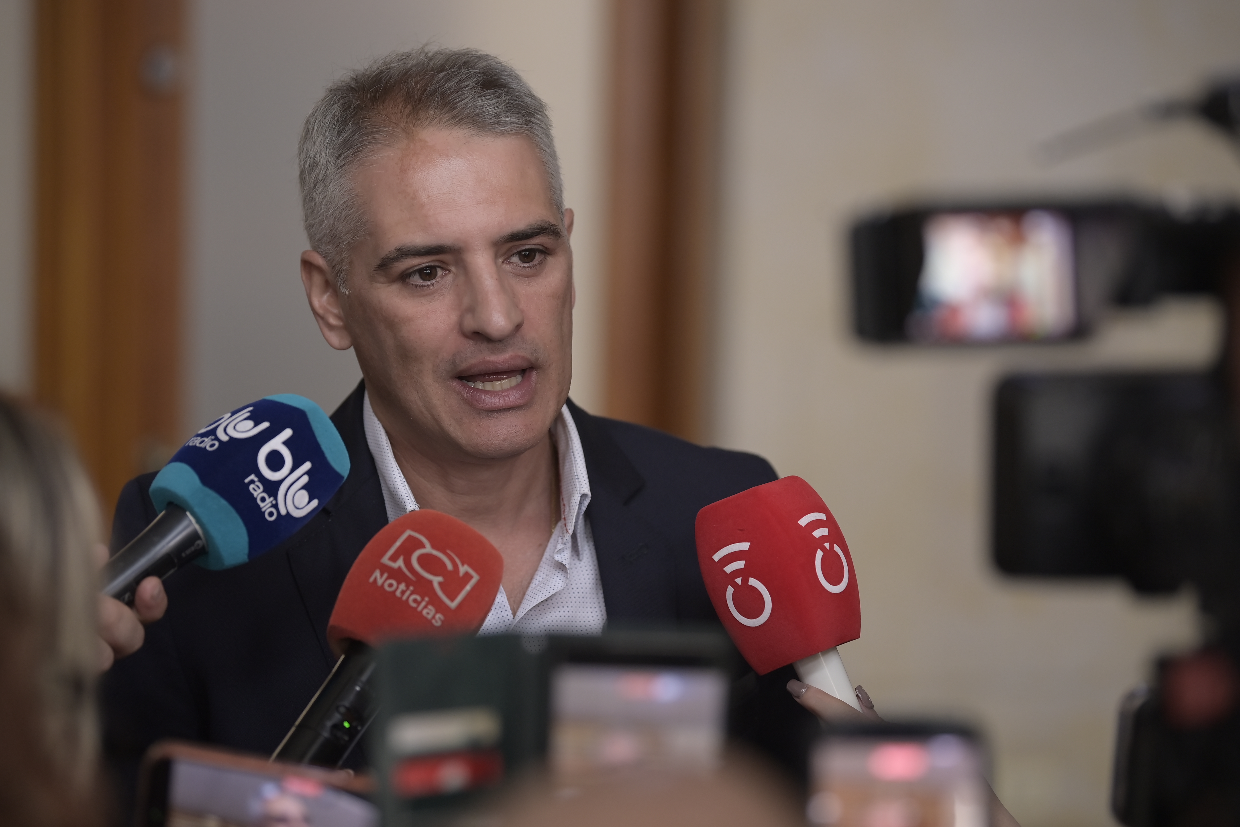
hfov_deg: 16.4
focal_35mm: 125
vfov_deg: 11.0
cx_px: 620
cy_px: 414
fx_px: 4305
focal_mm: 125
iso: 1250
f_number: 2.8
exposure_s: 1/400
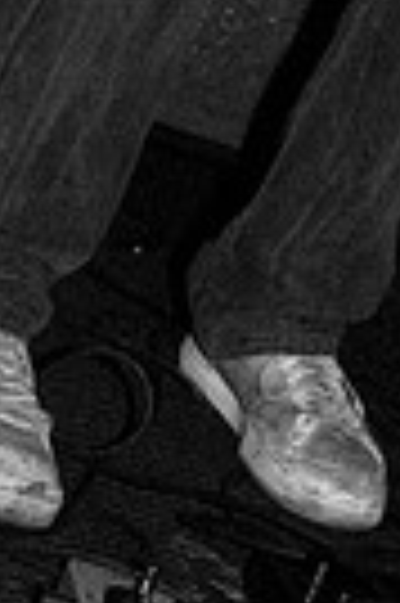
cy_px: -68
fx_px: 2952
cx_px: 654
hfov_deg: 7.6
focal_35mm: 177
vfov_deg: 11.5
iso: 1600
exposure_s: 1/30
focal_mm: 35
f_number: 2.8
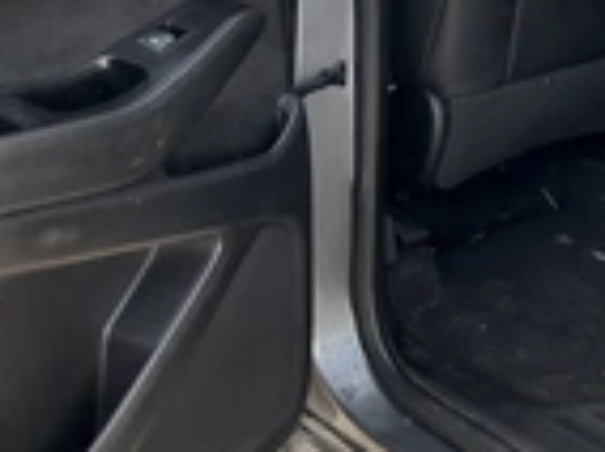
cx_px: 652
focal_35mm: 79
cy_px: -26
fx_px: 1378
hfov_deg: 23.4
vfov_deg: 18.0
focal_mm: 3
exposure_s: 1/289
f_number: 1.8
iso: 25
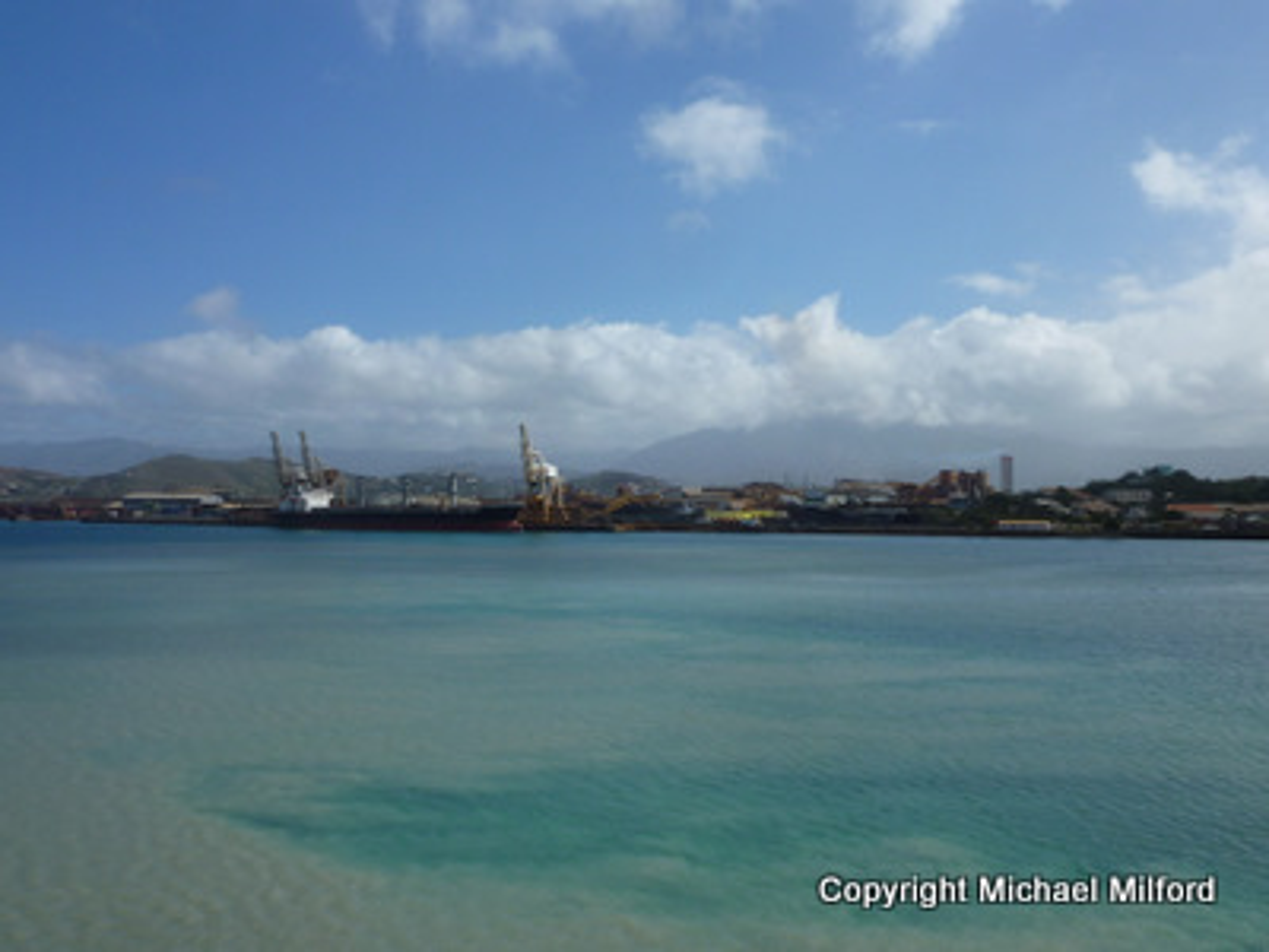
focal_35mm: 30
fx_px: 1100
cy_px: 476
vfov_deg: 46.8
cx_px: 634
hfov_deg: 60.0
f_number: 5.6
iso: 80
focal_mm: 5
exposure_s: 1/800
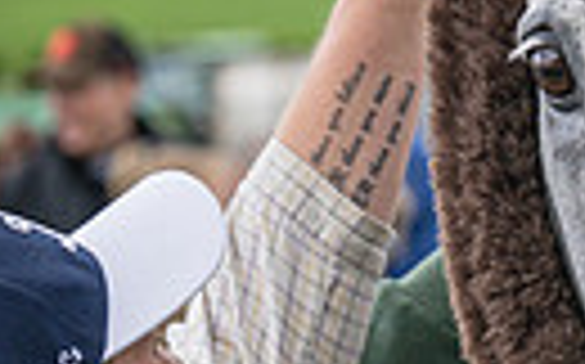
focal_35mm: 371
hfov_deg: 5.5
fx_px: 5910
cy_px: 418
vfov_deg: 3.5
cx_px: 1172
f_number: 4
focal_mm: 70
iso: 400
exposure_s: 1/1600
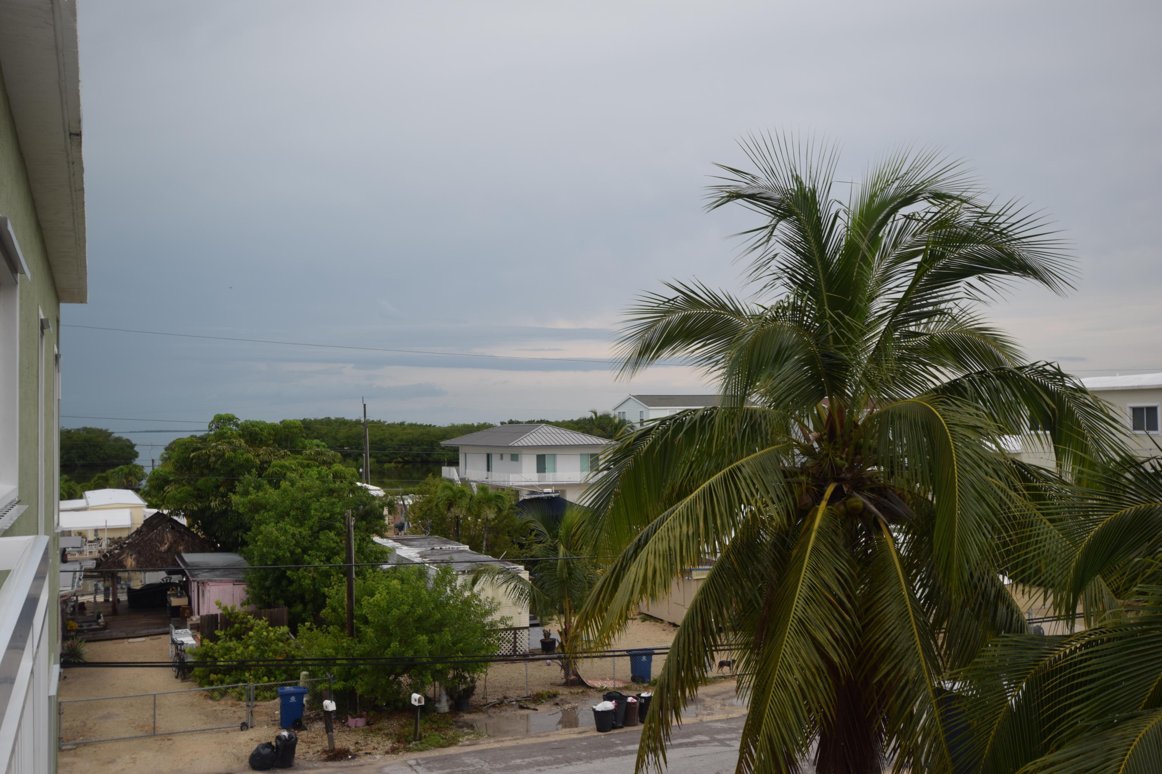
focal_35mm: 36
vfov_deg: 36.9
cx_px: 581
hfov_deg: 53.1
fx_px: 1162
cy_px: 387
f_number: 6.3
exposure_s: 1/160
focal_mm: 24
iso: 100
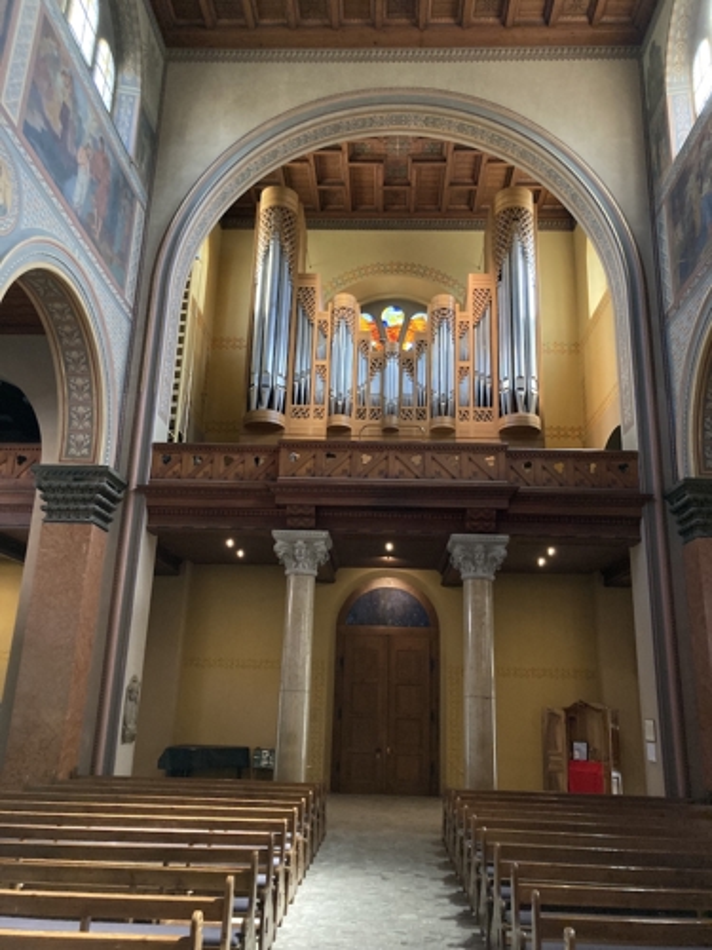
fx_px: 768
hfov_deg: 49.7
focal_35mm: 28
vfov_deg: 63.4
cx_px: 356
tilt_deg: +18.8
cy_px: 475
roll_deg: -2.2
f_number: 1.8
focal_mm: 3.99
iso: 250
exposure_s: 1/33
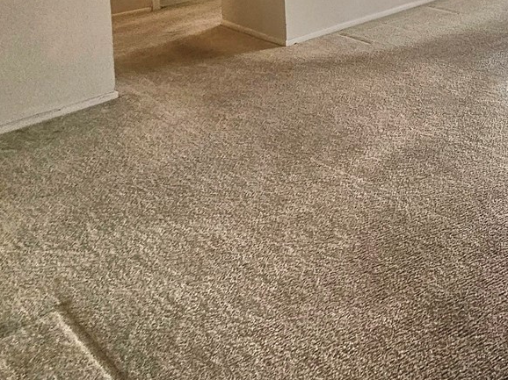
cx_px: 603
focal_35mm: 36
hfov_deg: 38.6
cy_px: -141
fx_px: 528
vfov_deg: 29.7
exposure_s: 1/120
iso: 80
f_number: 2.2
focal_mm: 2.2
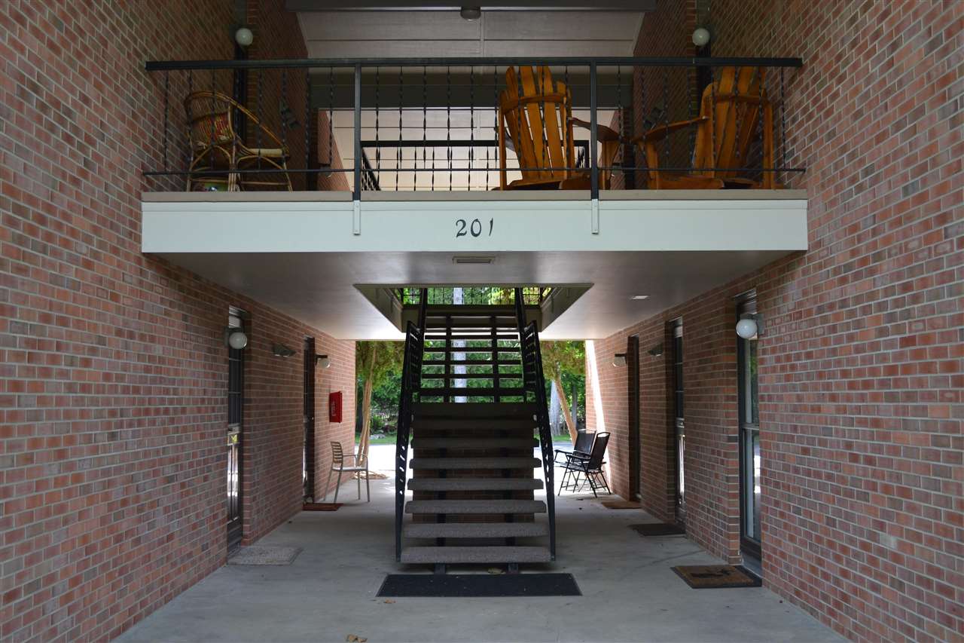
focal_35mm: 36
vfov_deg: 36.9
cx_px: 482
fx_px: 964
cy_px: 322
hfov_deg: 53.1
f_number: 5.6
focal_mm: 24
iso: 280
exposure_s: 1/125
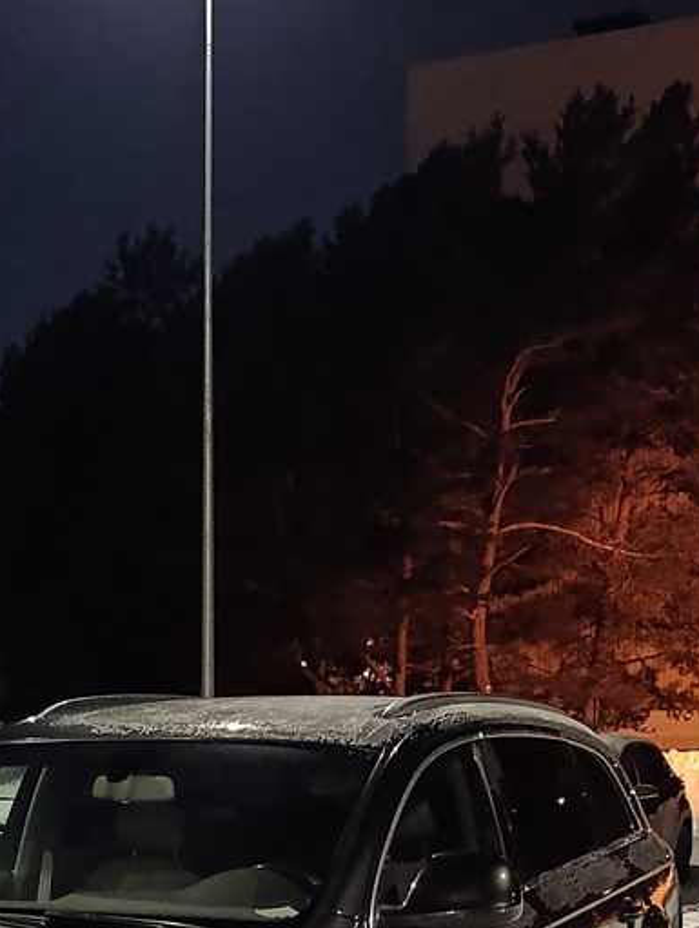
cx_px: 190
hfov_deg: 20.4
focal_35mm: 72
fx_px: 1933
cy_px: 1001
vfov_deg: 25.2
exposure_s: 1/20
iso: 8000
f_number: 1.6
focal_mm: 6.14
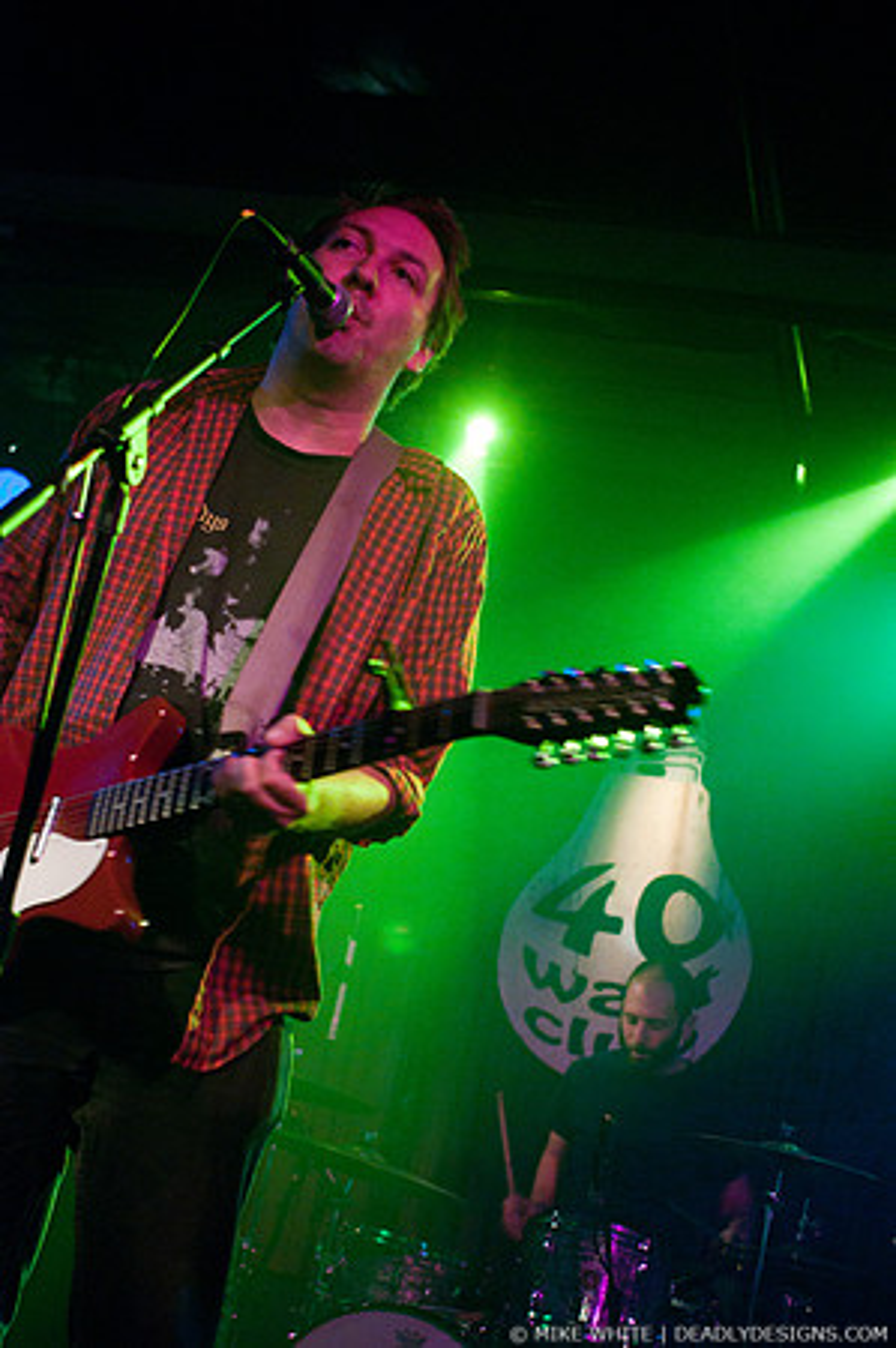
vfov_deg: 37.9
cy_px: 674
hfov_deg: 25.7
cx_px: 448
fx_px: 1964
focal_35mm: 52
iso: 1250
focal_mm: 35
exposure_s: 1/40
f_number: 2.8
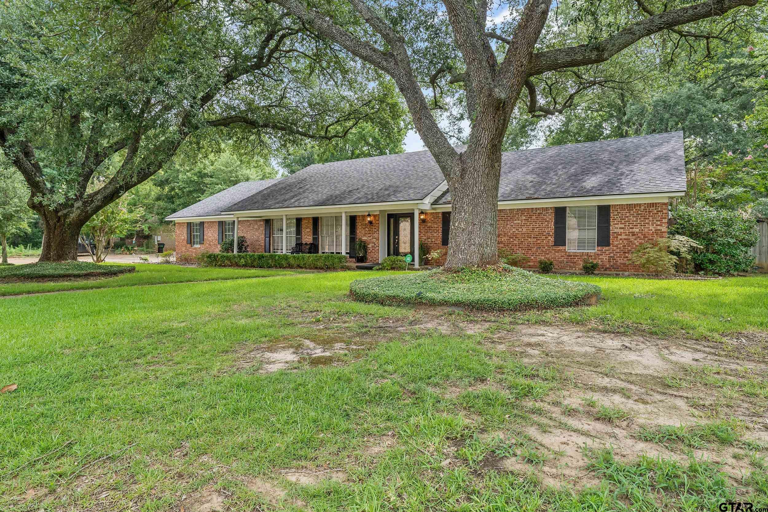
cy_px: 256
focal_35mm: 20
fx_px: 427
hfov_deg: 84.0
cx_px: 384
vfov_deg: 61.9
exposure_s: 1/250
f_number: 8
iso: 800
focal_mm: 20
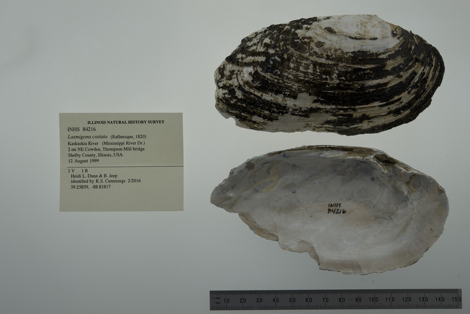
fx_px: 784
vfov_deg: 22.6
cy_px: 157
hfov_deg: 33.4
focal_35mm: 60
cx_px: 235
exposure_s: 1/160
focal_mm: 60
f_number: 10
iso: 100
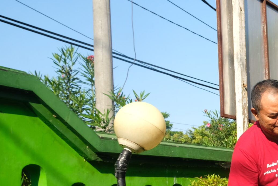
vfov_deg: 18.4
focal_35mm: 72
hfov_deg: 25.4
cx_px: 327
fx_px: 556
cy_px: 186
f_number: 8
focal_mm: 19.2
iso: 200
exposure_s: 1/170
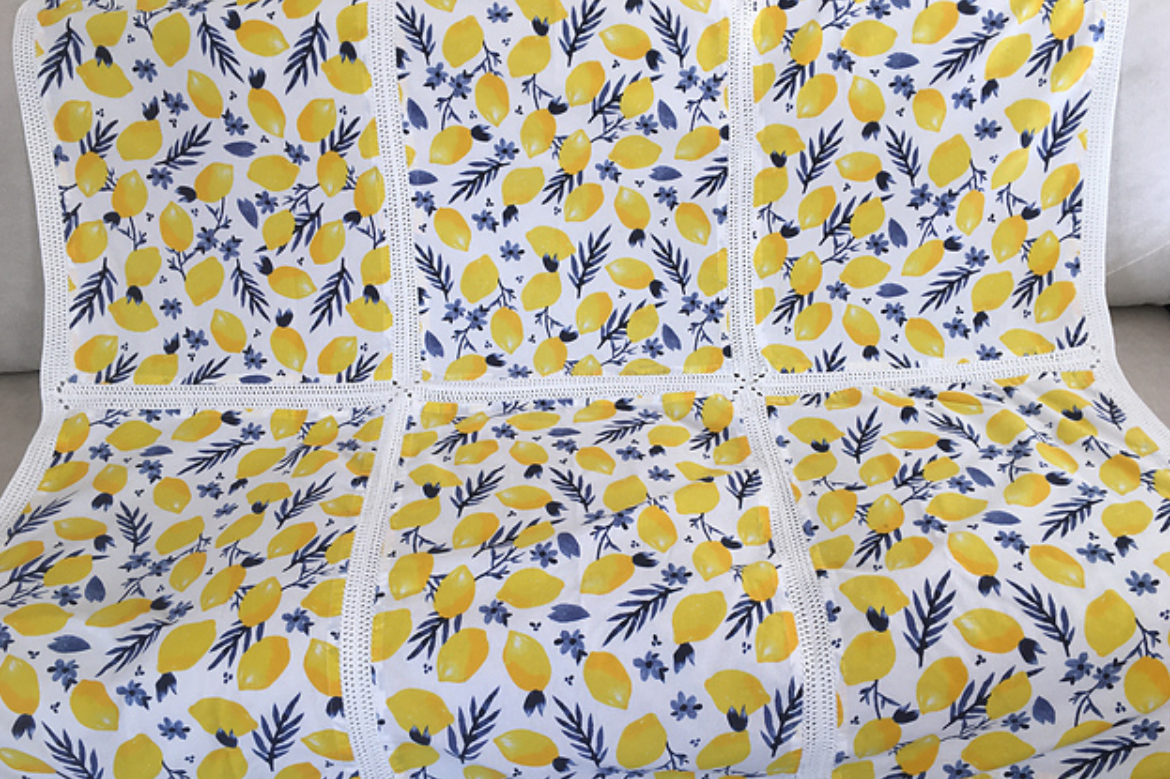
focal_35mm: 31
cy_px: 434
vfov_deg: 42.2
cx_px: 592
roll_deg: +2.6
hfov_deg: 60.3
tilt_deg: -35.5
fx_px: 1007
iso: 32
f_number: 2.2
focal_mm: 4.15
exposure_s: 1/50
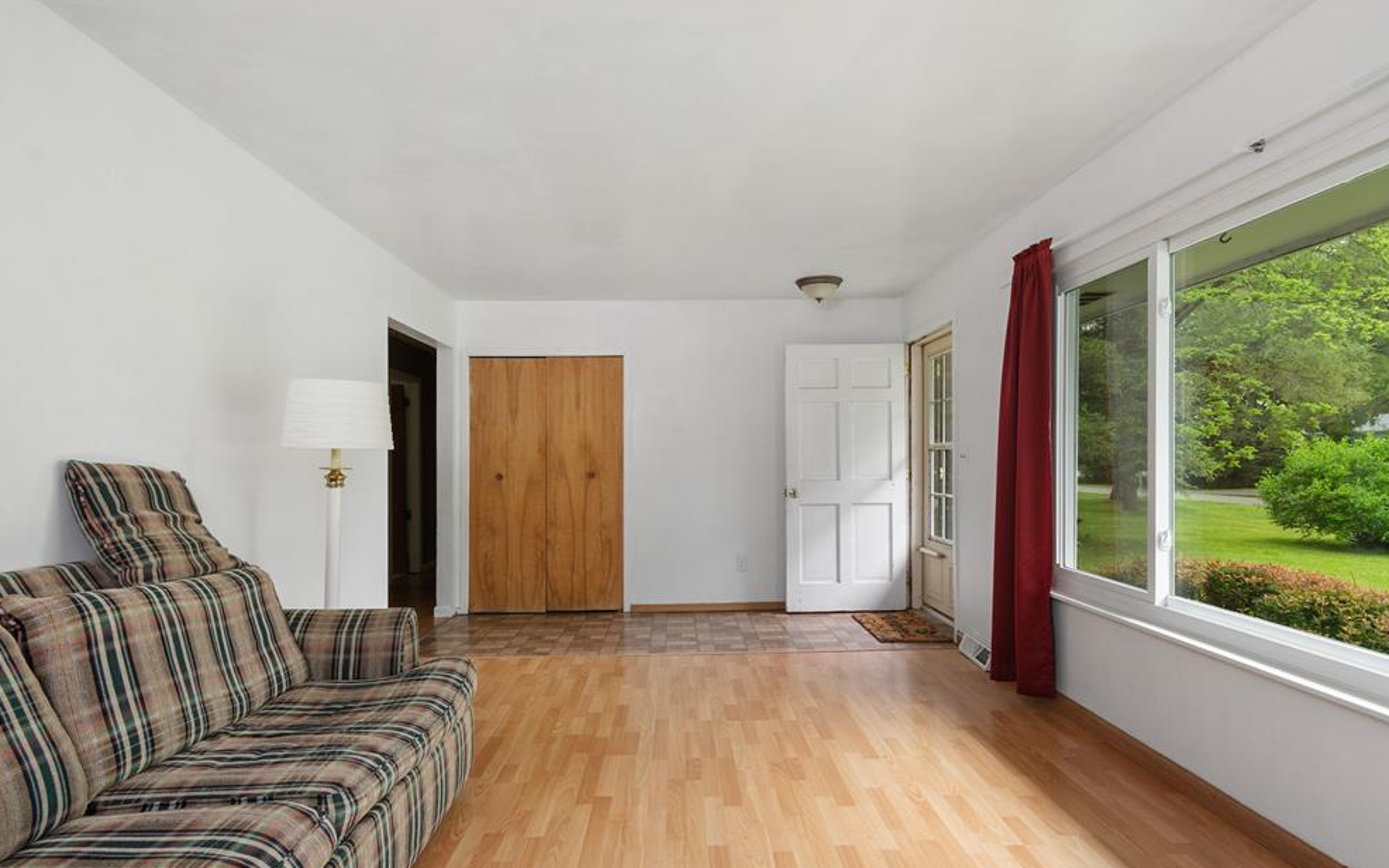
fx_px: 681
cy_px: 477
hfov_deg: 91.1
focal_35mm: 18
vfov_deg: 64.8
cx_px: 703
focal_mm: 17
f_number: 9
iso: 400
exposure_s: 1/15
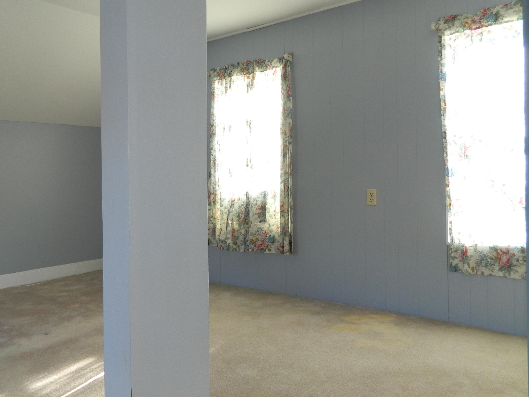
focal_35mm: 30
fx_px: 458
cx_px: 228
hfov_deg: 59.7
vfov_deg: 46.8
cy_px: 186
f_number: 3.1
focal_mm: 4.5
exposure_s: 1/30
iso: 140
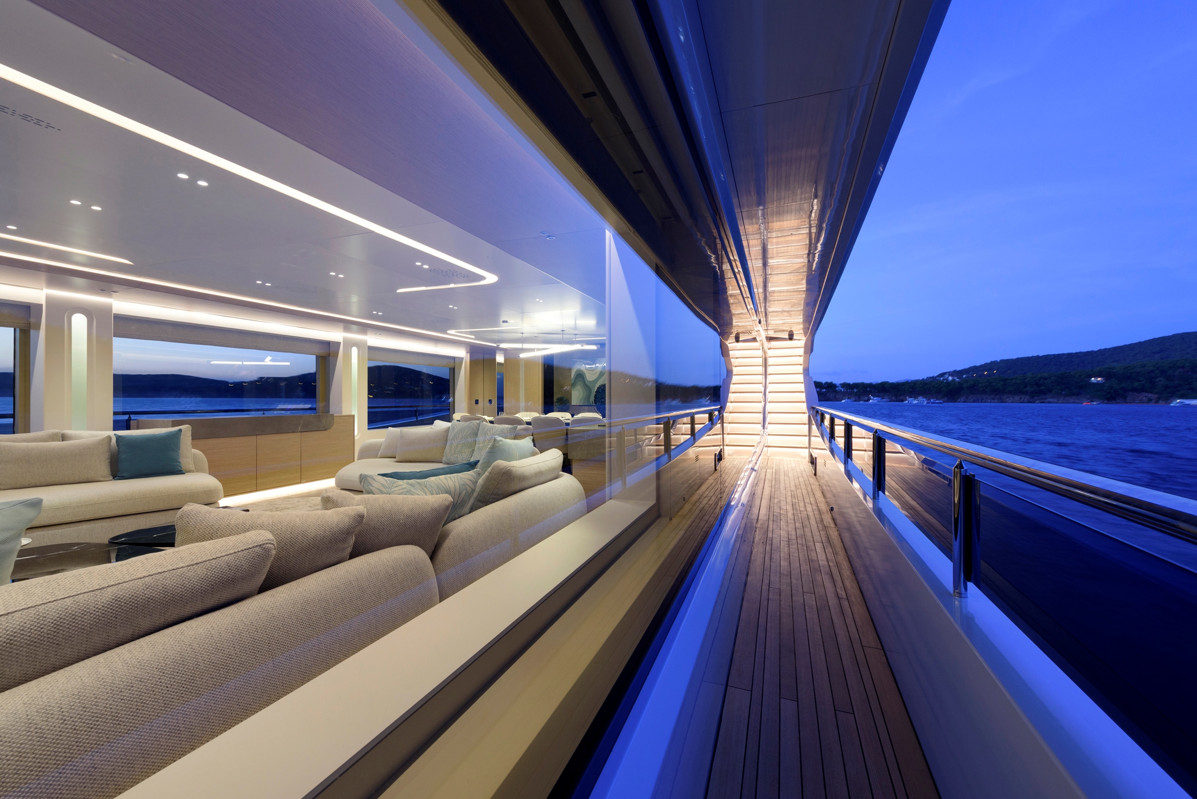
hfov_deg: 104.2
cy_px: 400
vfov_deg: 81.3
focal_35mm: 14
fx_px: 466
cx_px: 598
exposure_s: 1.3
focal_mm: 14
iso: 400
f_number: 11
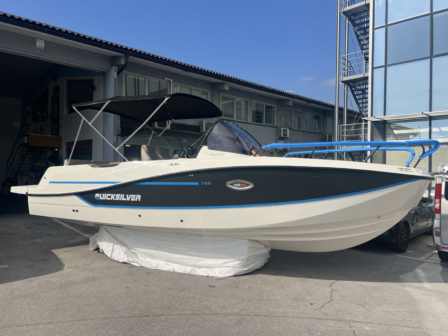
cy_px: 168
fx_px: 336
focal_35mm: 26
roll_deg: -0.5
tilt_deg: +0.0
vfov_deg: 53.1
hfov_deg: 67.3
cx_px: 224
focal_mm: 5.7
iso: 50
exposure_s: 1/8000
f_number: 1.5
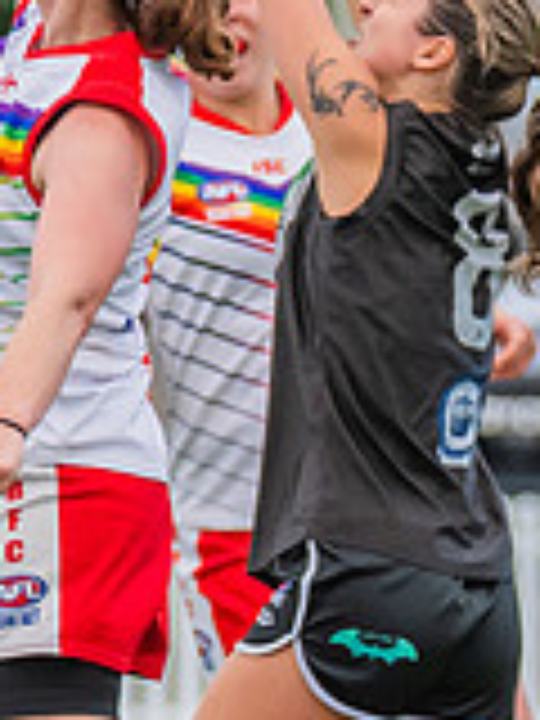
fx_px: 31179
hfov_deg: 1.0
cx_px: 117
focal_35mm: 1499
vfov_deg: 1.3
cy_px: 368
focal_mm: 240
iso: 800
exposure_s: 1/1000
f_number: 5.6
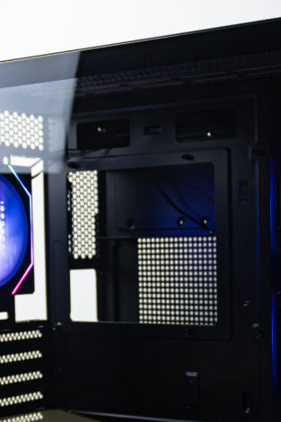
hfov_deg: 16.0
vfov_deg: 23.8
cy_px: 278
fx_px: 996
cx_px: 207
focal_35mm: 85
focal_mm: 26
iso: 800
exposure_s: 1/100
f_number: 4.5
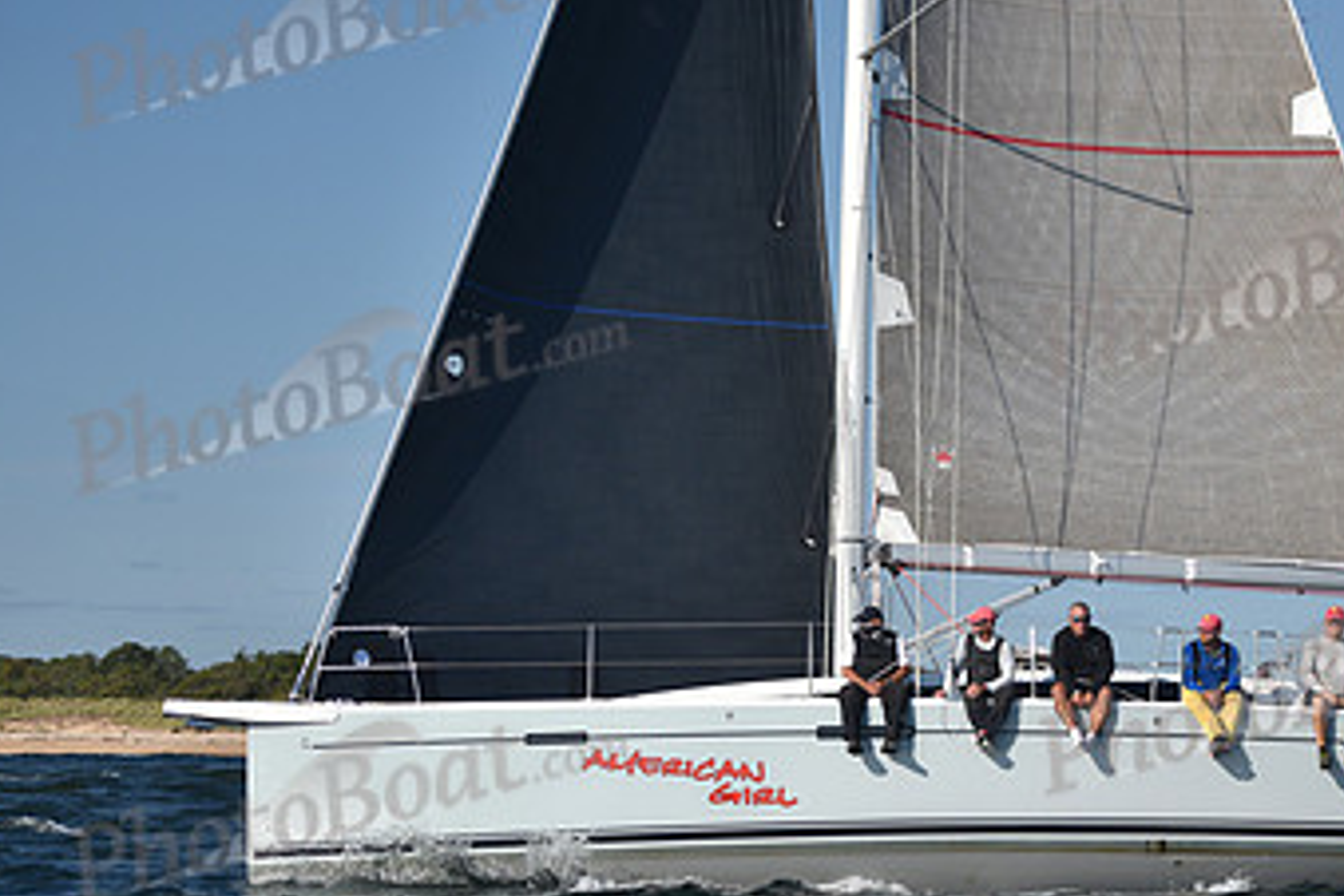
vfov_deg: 9.3
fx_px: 5488
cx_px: 837
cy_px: 541
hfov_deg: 14.0
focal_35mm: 147
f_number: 2.8
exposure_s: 1/3200
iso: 250
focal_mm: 86
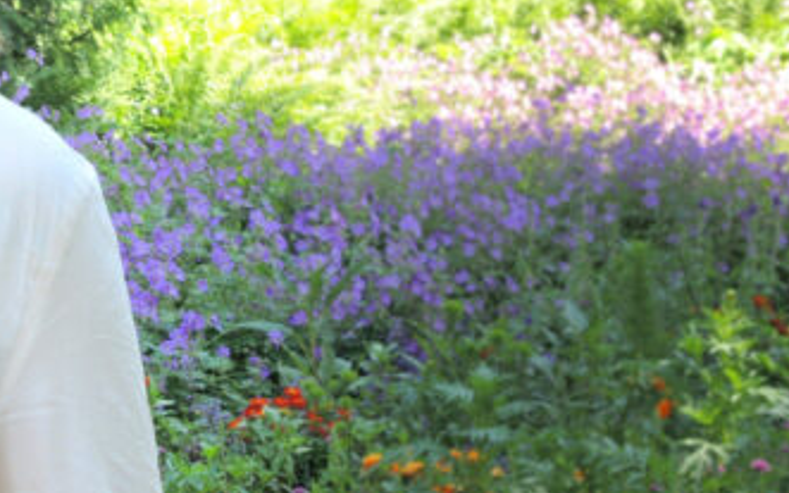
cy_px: 243
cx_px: -21
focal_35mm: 123
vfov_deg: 10.7
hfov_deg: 16.6
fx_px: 2645
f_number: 4.5
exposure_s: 1/80
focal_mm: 11
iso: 100
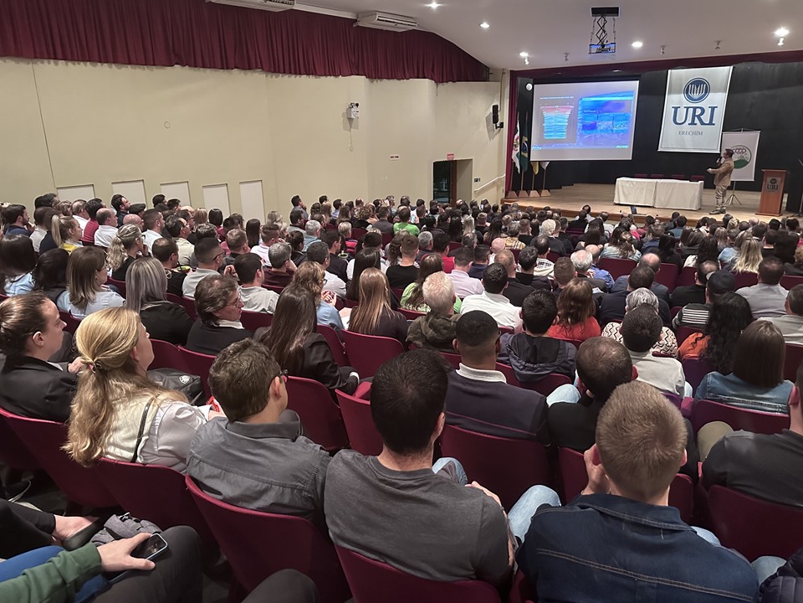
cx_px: 401
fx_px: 580
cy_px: 299
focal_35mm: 25
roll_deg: +1.1
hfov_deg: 69.4
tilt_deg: -16.9
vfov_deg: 54.9
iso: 1000
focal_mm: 6.86
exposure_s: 1/40
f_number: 1.78
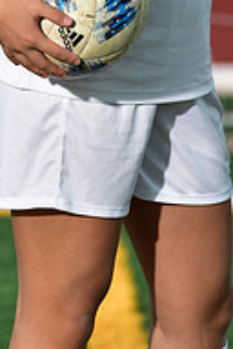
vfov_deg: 3.4
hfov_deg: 2.3
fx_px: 5863
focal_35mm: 604
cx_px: 141
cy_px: -176
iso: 250
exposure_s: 1/200
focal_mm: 200
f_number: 4.5
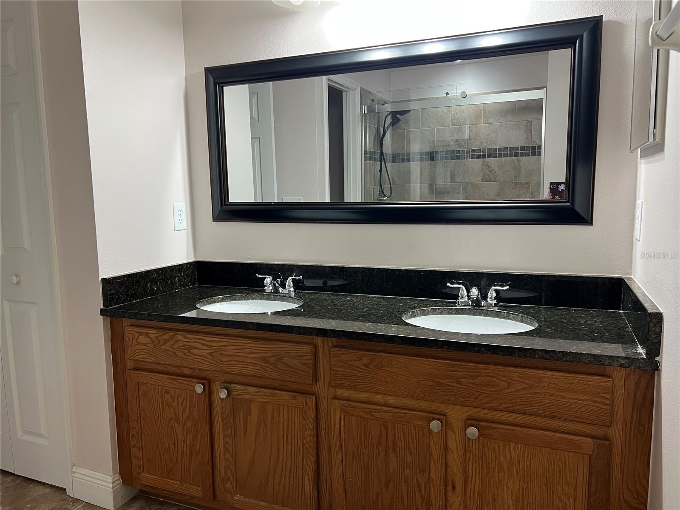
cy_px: 255
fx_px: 511
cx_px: 340
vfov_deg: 53.1
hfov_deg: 67.3
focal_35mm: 26
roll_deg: +1.2
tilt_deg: -7.1
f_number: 1.5
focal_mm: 5.7
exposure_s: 1/60
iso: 125
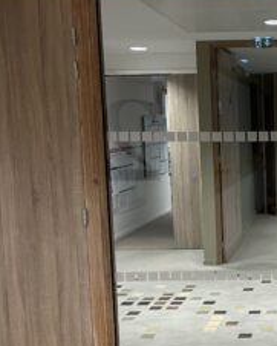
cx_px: 304
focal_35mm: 60
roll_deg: +1.6
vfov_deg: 31.4
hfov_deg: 23.8
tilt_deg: -6.6
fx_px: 614
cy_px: 201
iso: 80
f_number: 1.6
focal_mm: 5.1
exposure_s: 1/50
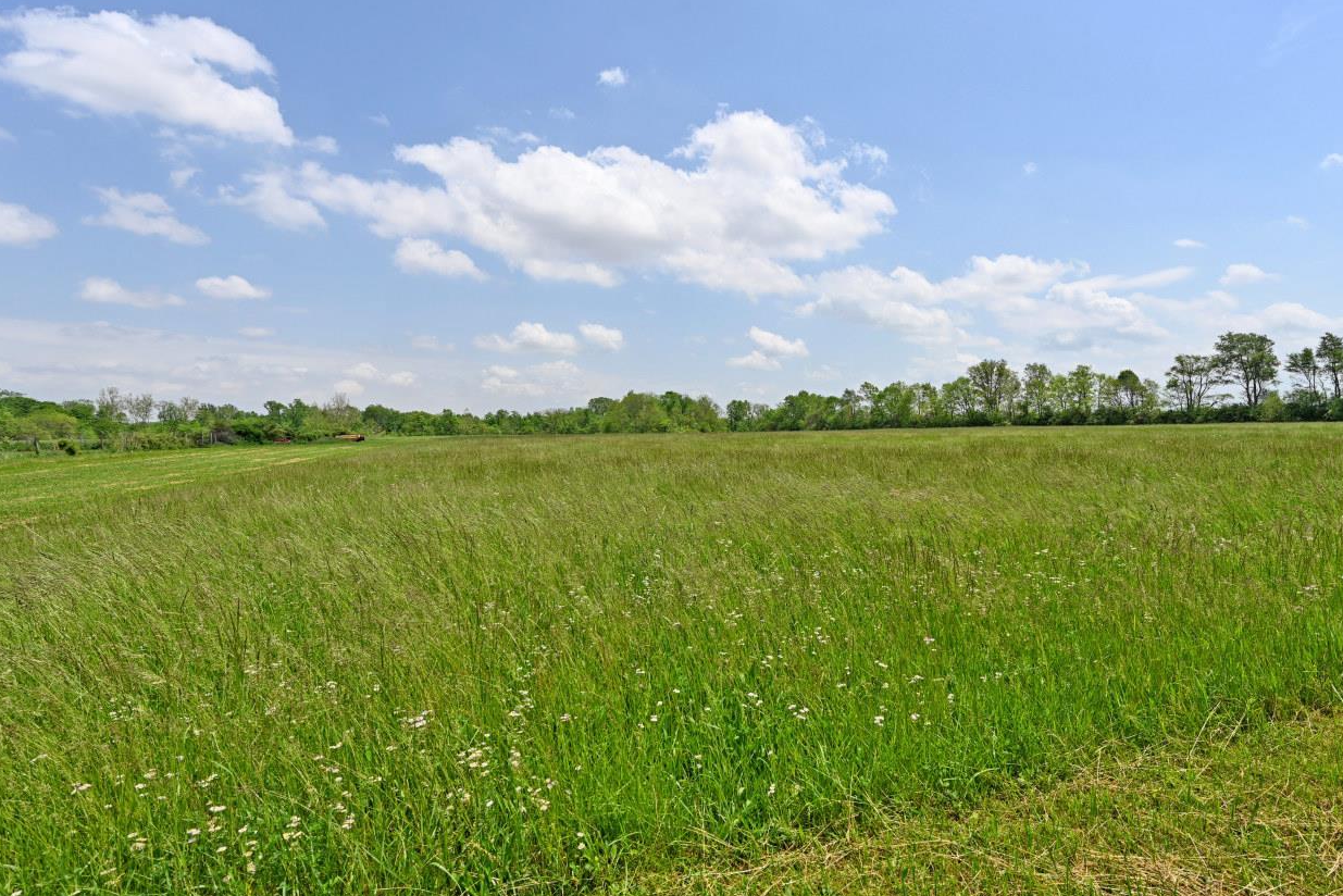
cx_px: 758
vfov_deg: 70.5
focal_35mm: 17
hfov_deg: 92.8
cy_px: 436
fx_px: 634
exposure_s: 1/500
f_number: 8
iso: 100
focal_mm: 14
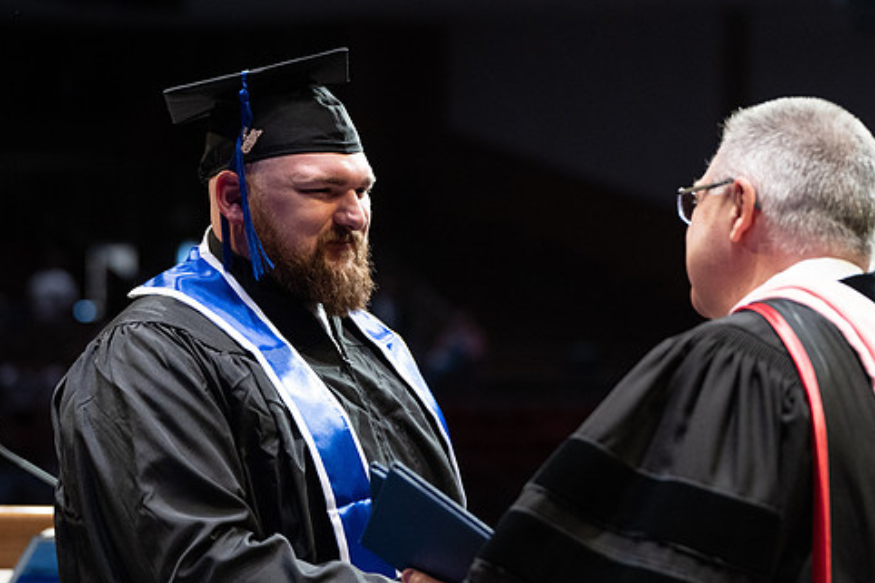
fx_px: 3547
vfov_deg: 9.4
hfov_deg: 14.1
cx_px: 445
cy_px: 232
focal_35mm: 146
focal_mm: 100
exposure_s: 1/400
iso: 2500
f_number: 3.2
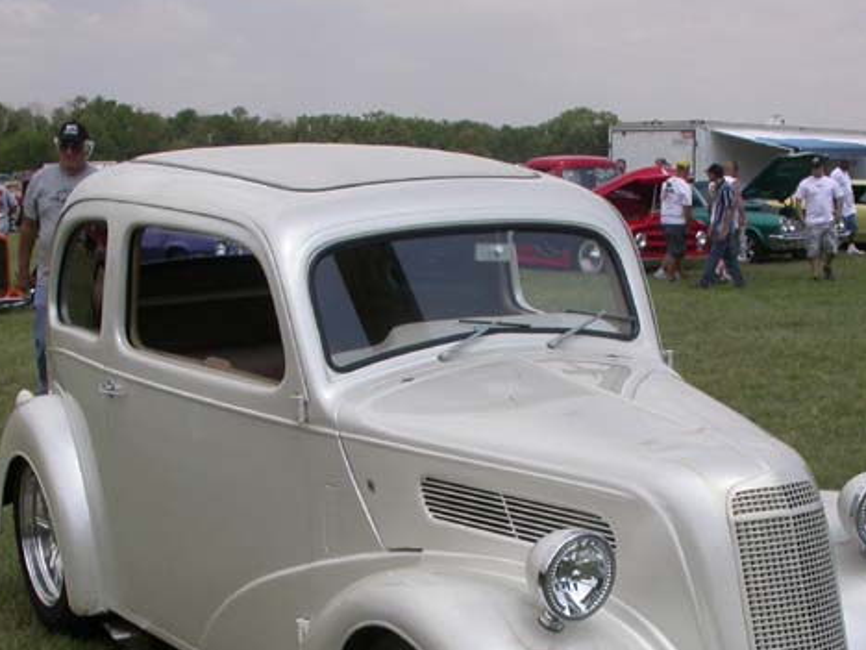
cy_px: 509
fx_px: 1626
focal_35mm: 65
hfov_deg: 29.8
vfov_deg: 22.3
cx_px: 474
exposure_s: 1/463
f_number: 7.5
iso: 100
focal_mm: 7.85
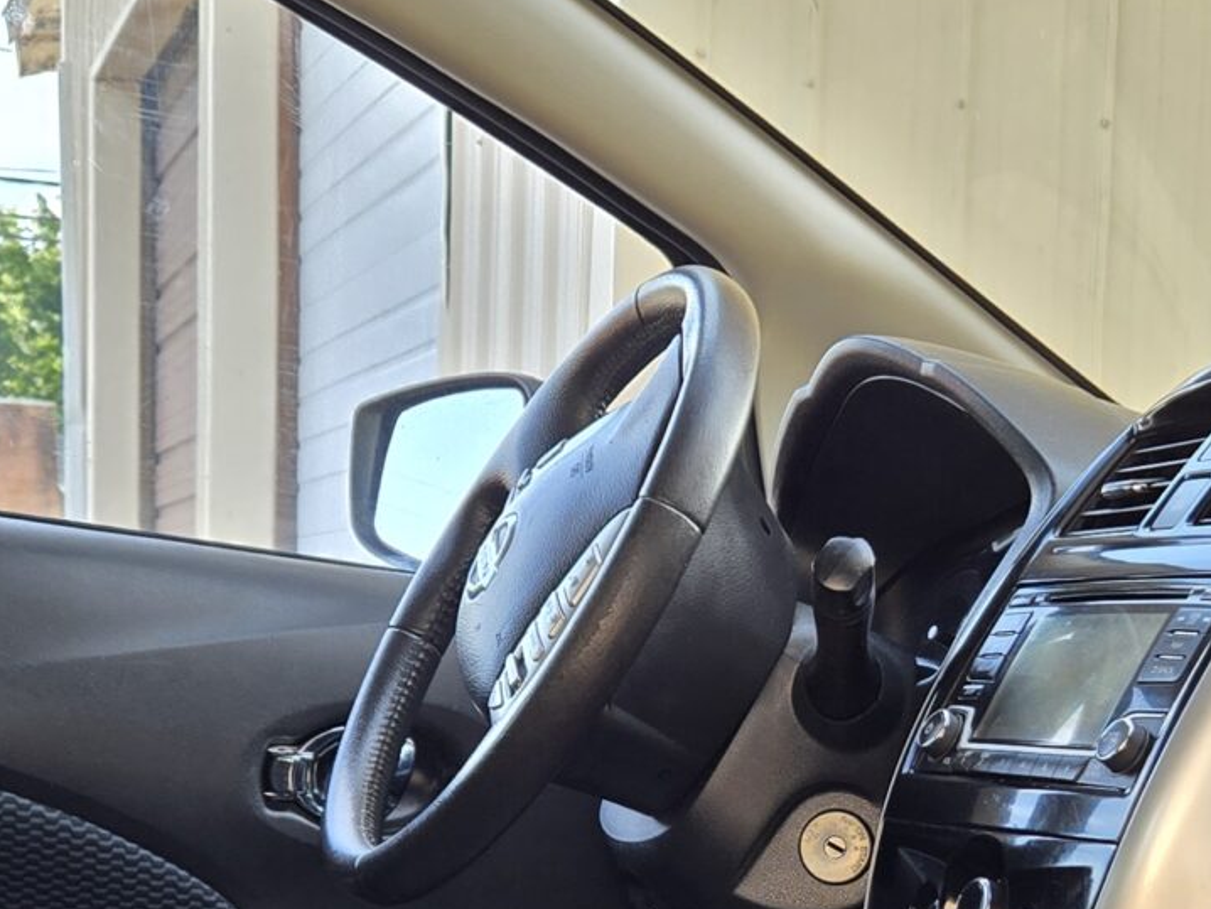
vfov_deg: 17.3
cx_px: 874
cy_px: 1064
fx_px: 2870
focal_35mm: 82
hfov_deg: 23.6
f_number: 1.8
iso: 40
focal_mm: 5.4
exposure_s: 1/180
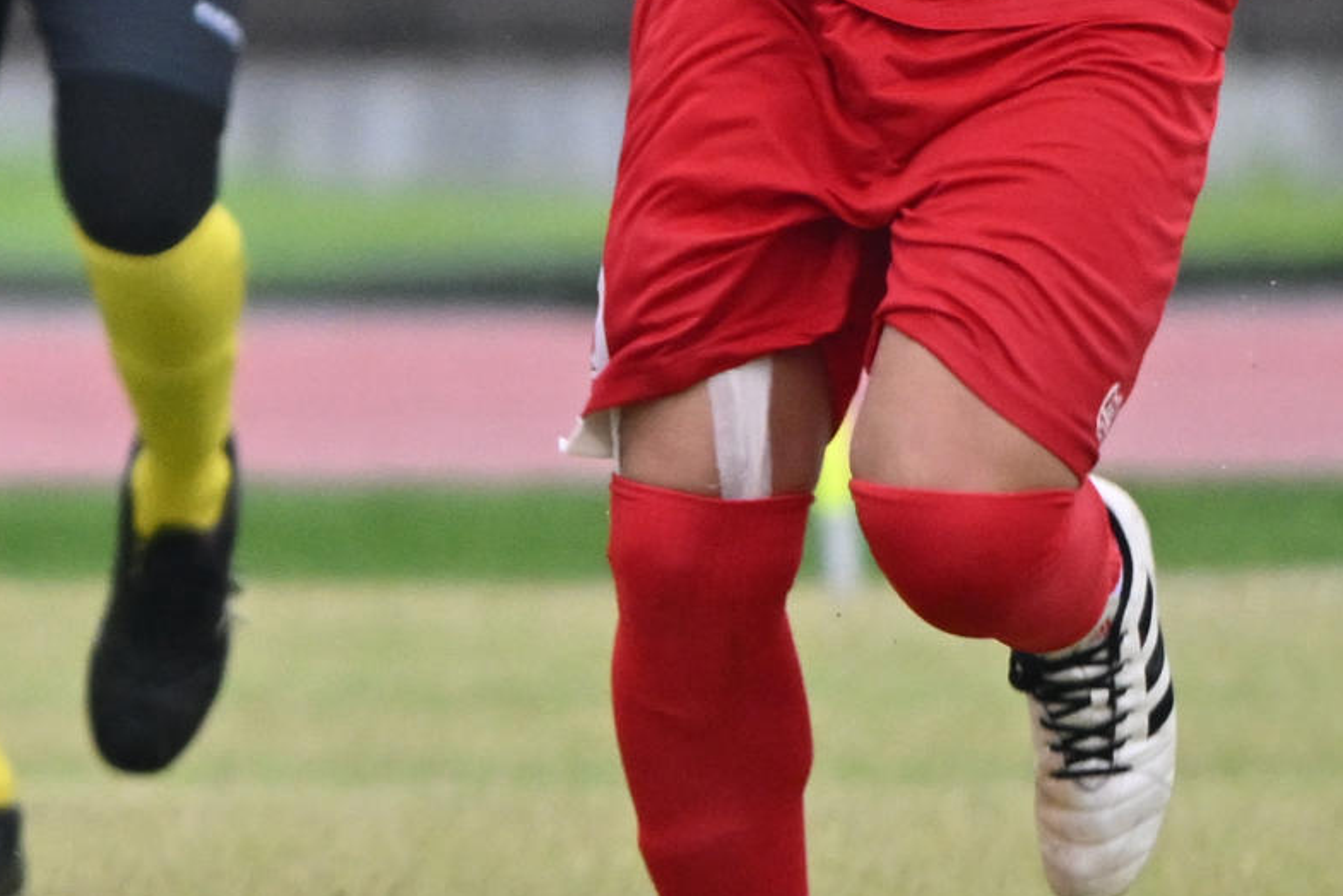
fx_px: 63253
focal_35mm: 1695
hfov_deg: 1.2
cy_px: -69
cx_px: -62
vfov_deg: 0.8
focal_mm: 520
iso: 1600
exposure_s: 1/800
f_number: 6.3
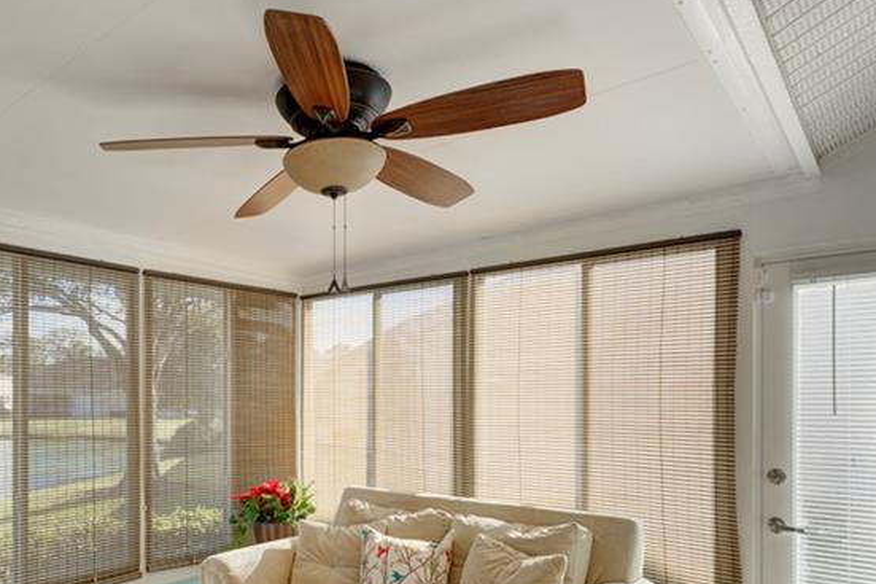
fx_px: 632
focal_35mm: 26
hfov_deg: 66.8
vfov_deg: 47.8
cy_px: 431
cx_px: 266
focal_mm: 14
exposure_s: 1/200
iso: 400
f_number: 9
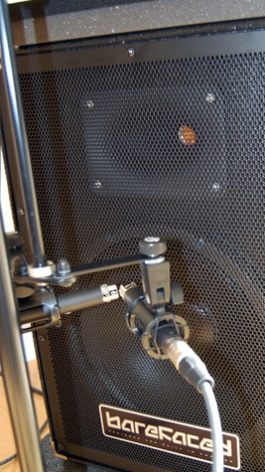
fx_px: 571
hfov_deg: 25.9
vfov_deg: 44.7
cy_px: 273
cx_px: 193
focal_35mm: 46
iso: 400
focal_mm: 23
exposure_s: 1/60
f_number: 3.8
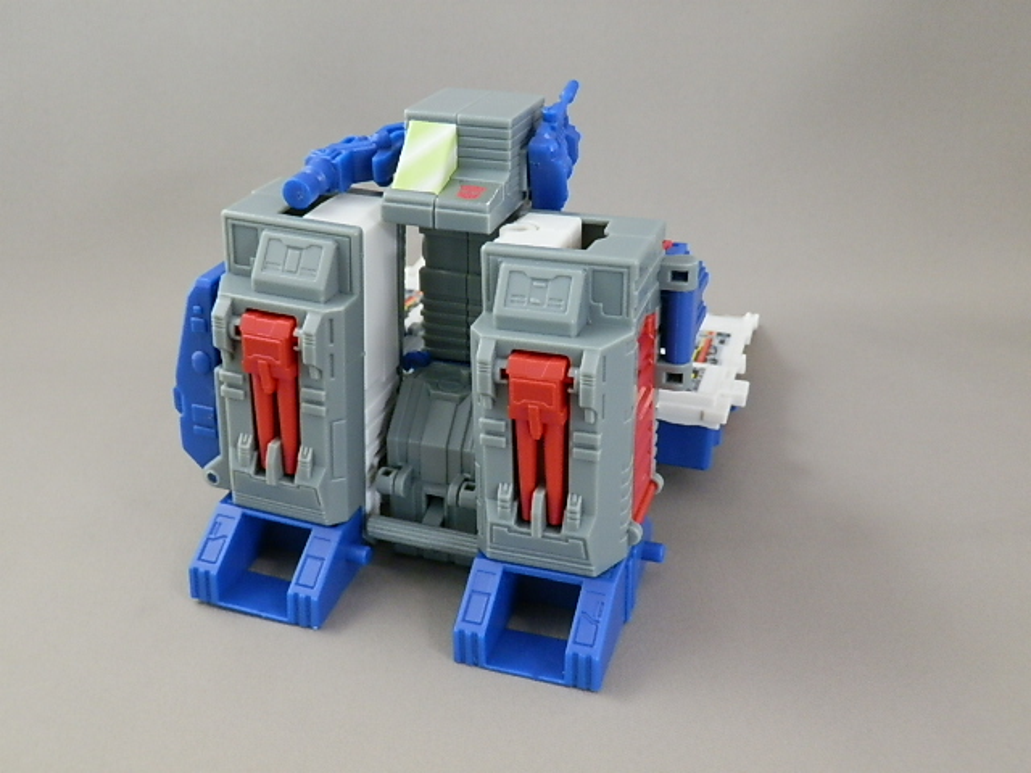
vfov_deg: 41.8
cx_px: 516
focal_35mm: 34
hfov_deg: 54.0
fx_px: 1013
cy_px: 386
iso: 200
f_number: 3.5
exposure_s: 1/8
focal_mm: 6.17
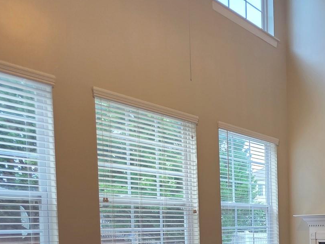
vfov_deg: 38.7
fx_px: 310
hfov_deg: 41.8
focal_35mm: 33
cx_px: 370
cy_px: 237
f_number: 1.9
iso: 160
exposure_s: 1/60
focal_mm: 2.2
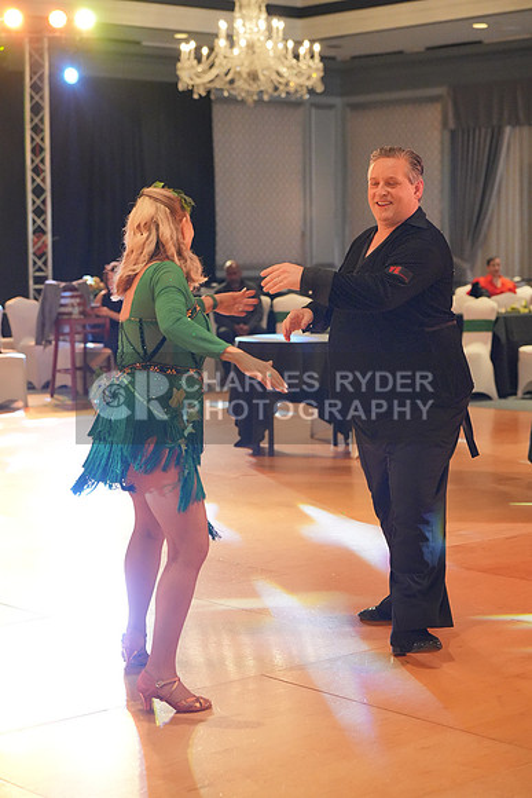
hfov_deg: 18.2
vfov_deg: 27.0
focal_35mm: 75
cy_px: 399
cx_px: 266
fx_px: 1661
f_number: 4
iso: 6400
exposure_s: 1/250
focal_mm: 75
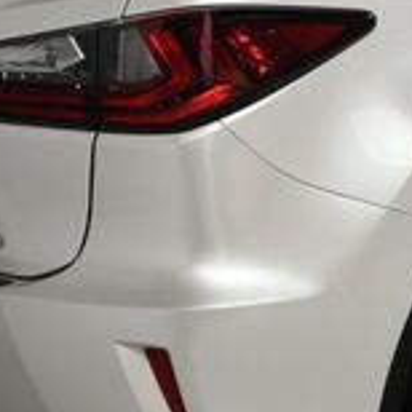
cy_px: 150
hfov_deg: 13.5
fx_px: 1710
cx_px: 428
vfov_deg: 13.7
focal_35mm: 127
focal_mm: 24
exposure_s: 1/160
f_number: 11
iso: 100
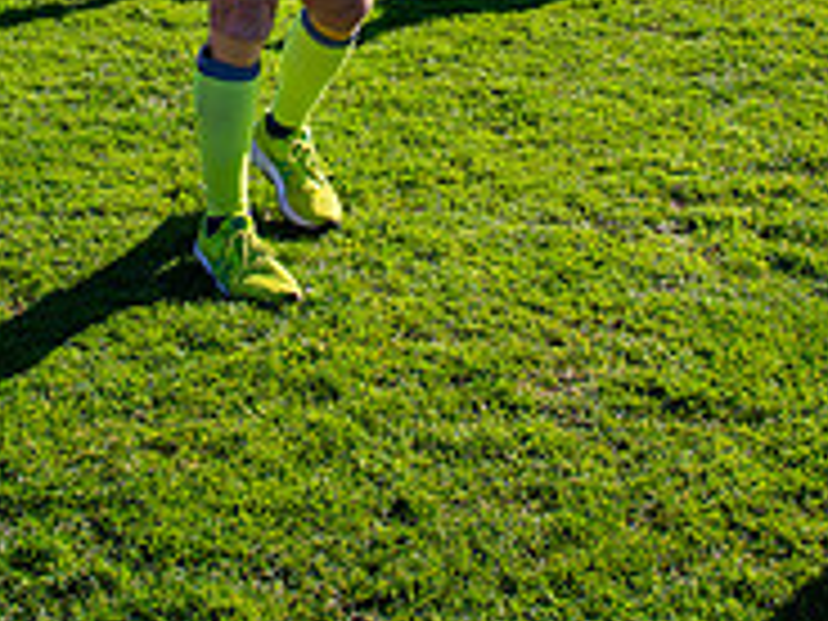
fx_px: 1842
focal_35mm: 77
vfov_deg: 18.1
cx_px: 362
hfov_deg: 25.3
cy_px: -149
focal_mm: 16
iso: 100
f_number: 10
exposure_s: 1/160
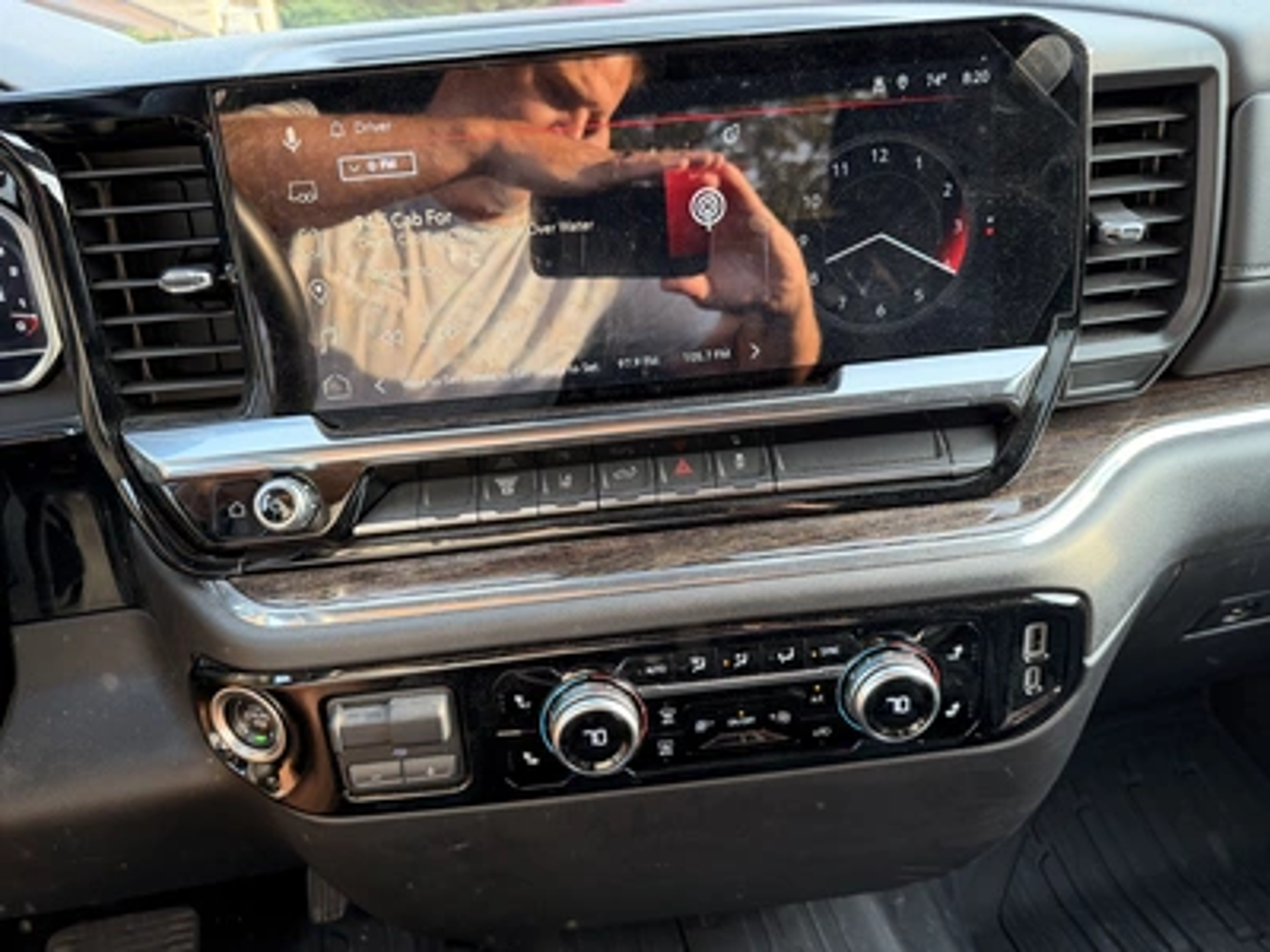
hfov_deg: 71.6
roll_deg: +4.4
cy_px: 476
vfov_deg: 56.8
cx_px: 635
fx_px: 881
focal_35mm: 24
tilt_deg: -21.4
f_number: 1.78
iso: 200
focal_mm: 6.76
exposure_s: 1/106
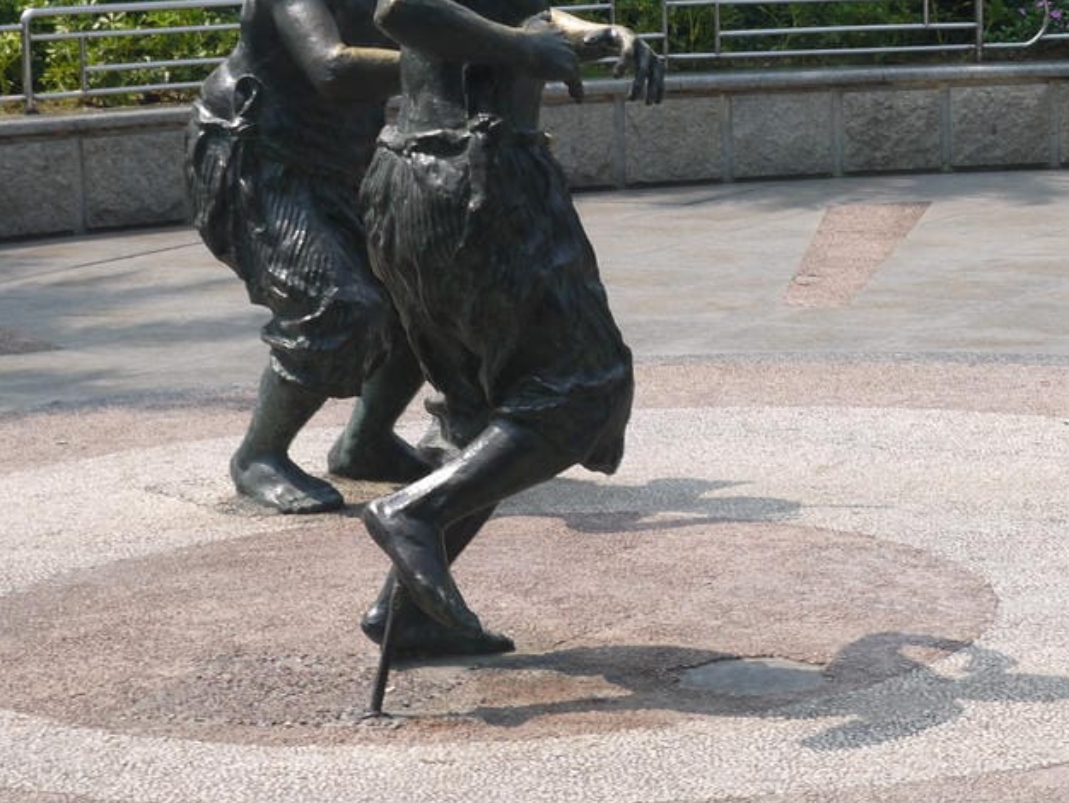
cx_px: 775
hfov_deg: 17.0
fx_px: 3553
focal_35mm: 115
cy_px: 84
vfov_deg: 12.8
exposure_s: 1/250
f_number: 8
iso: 160
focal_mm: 30
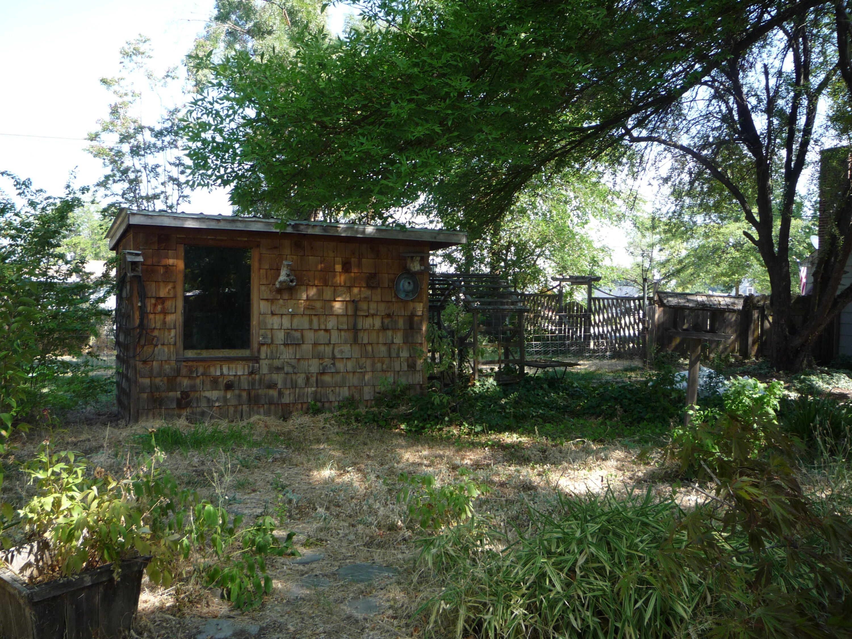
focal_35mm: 30
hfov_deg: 60.0
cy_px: 320
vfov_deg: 46.8
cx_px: 426
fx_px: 738
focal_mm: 5.2
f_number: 4
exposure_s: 1/100
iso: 100
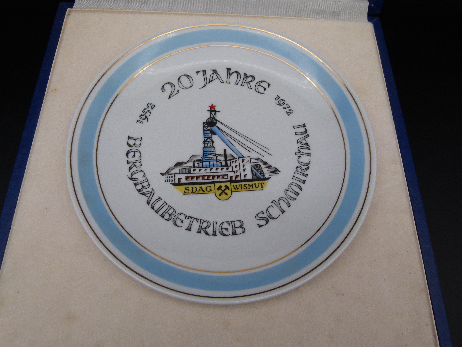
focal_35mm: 25
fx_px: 334
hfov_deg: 69.4
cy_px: 174
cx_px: 231
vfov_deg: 54.9
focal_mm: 4.5
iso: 100
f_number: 4
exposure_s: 1/125
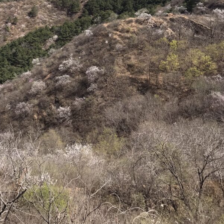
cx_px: 95
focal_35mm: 42
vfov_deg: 38.1
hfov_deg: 39.9
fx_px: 307
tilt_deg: -10.3
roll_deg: -3.2
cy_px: 36
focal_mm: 3.99
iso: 20
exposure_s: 1/2398
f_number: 1.8
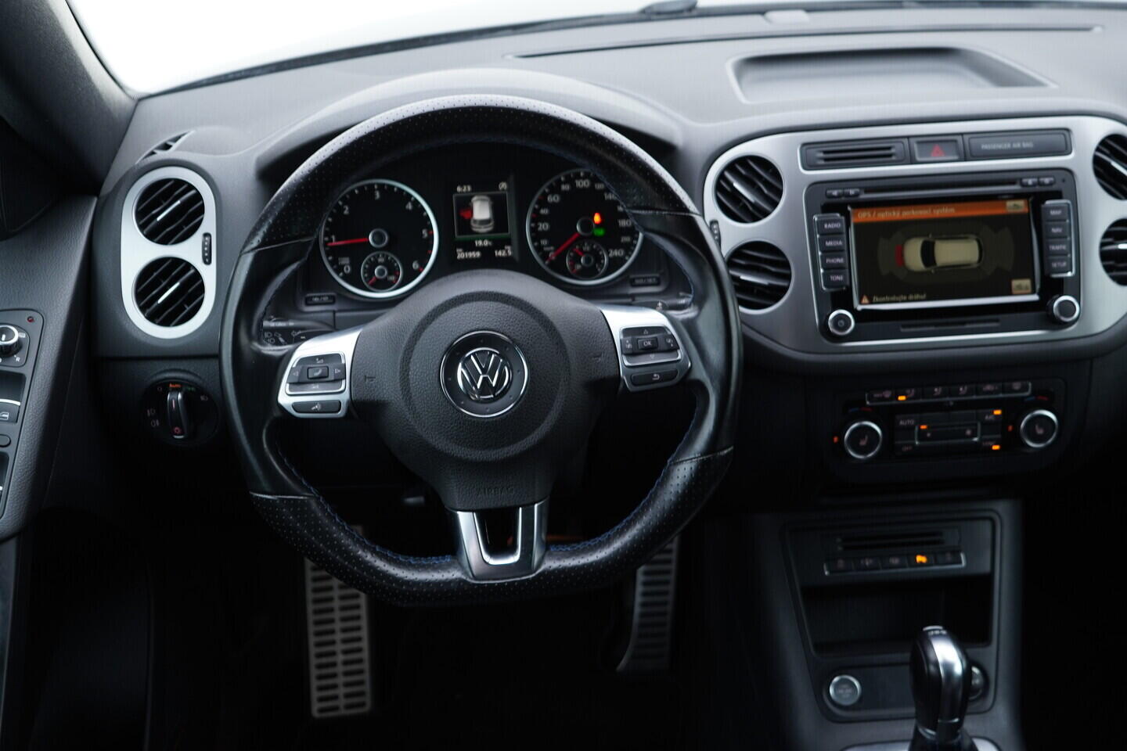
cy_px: 376
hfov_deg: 53.1
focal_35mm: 36
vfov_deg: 36.9
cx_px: 564
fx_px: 1127
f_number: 2.8
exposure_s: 1/40
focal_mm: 24
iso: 200
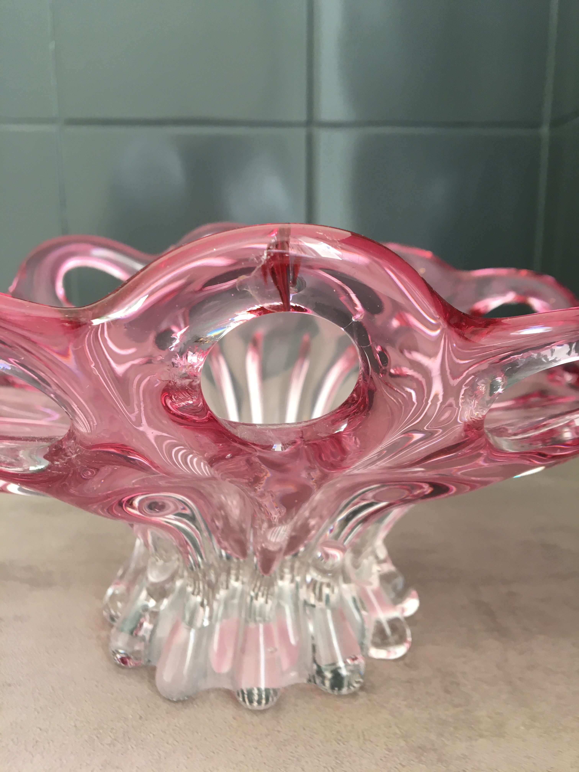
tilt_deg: -12.5
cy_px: 386
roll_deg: -0.2
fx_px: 647
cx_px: 290
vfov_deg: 61.7
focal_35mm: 29
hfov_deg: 48.2
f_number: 2.2
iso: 32
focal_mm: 4.15
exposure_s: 1/33
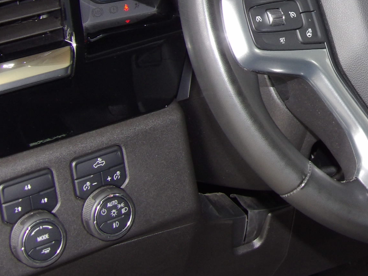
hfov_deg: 18.4
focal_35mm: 104
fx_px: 1106
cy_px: 10
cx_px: 378
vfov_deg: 14.0
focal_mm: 8.2
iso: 200
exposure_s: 1/27
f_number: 3.8
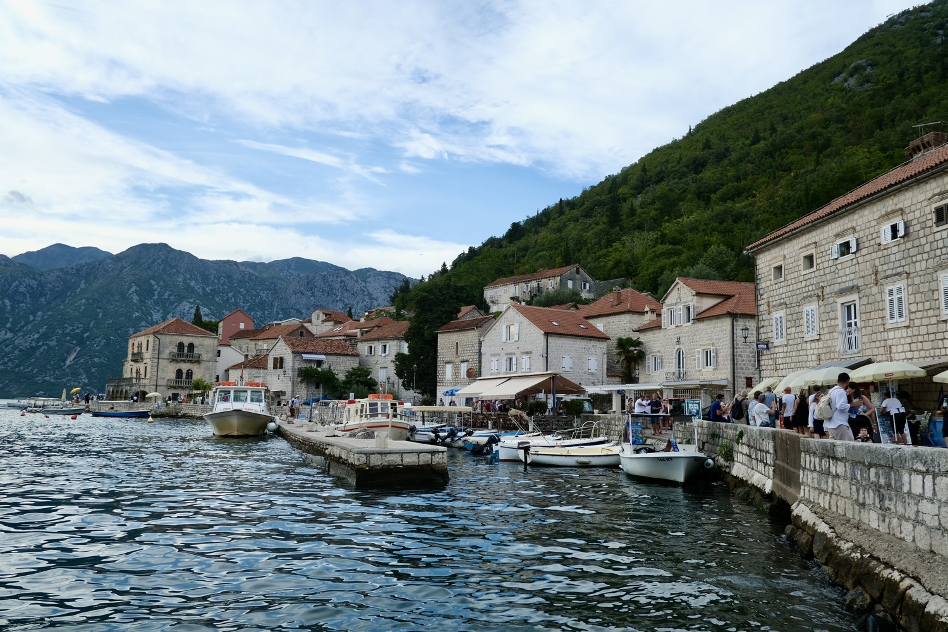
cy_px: 316
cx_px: 474
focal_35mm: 27
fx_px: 711
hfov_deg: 67.4
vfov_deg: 47.9
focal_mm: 18
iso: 160
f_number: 5.6
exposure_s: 1/210
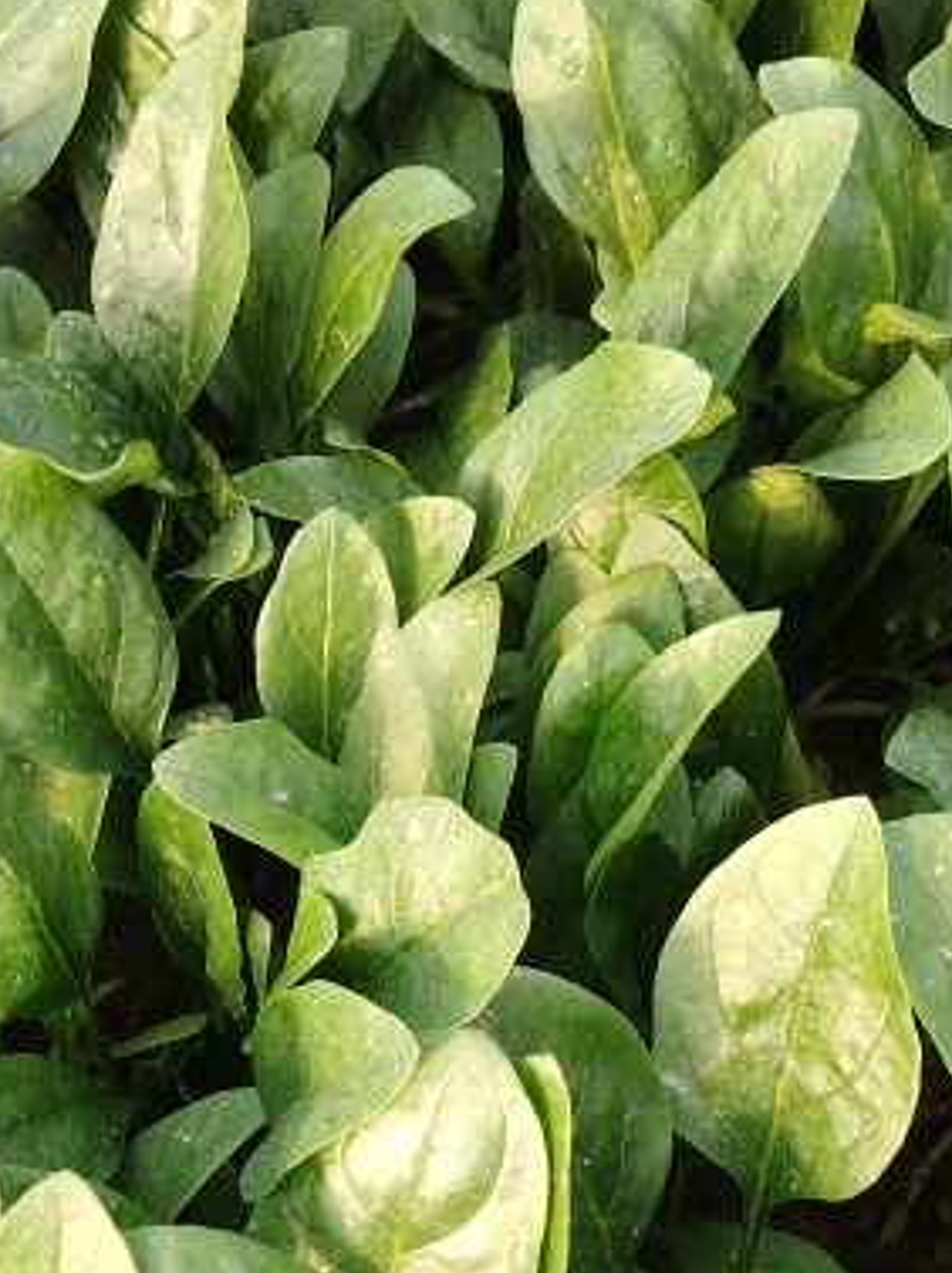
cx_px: 341
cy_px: 1079
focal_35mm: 68
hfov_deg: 21.5
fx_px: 2498
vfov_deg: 27.8
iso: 175
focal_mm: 5.25
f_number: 1.75
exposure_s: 1/100
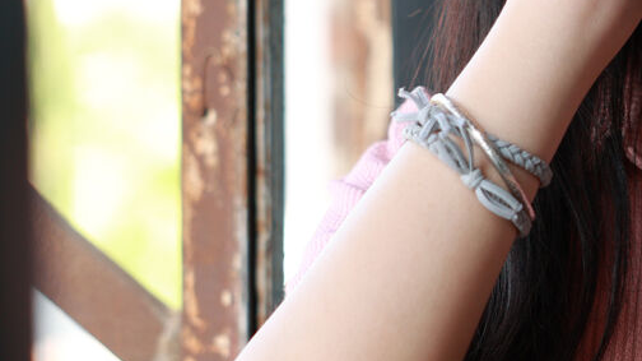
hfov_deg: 8.2
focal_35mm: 262
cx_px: 652
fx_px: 4458
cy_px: 83
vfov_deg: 4.6
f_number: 2.8
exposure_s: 1/200
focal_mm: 70
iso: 200
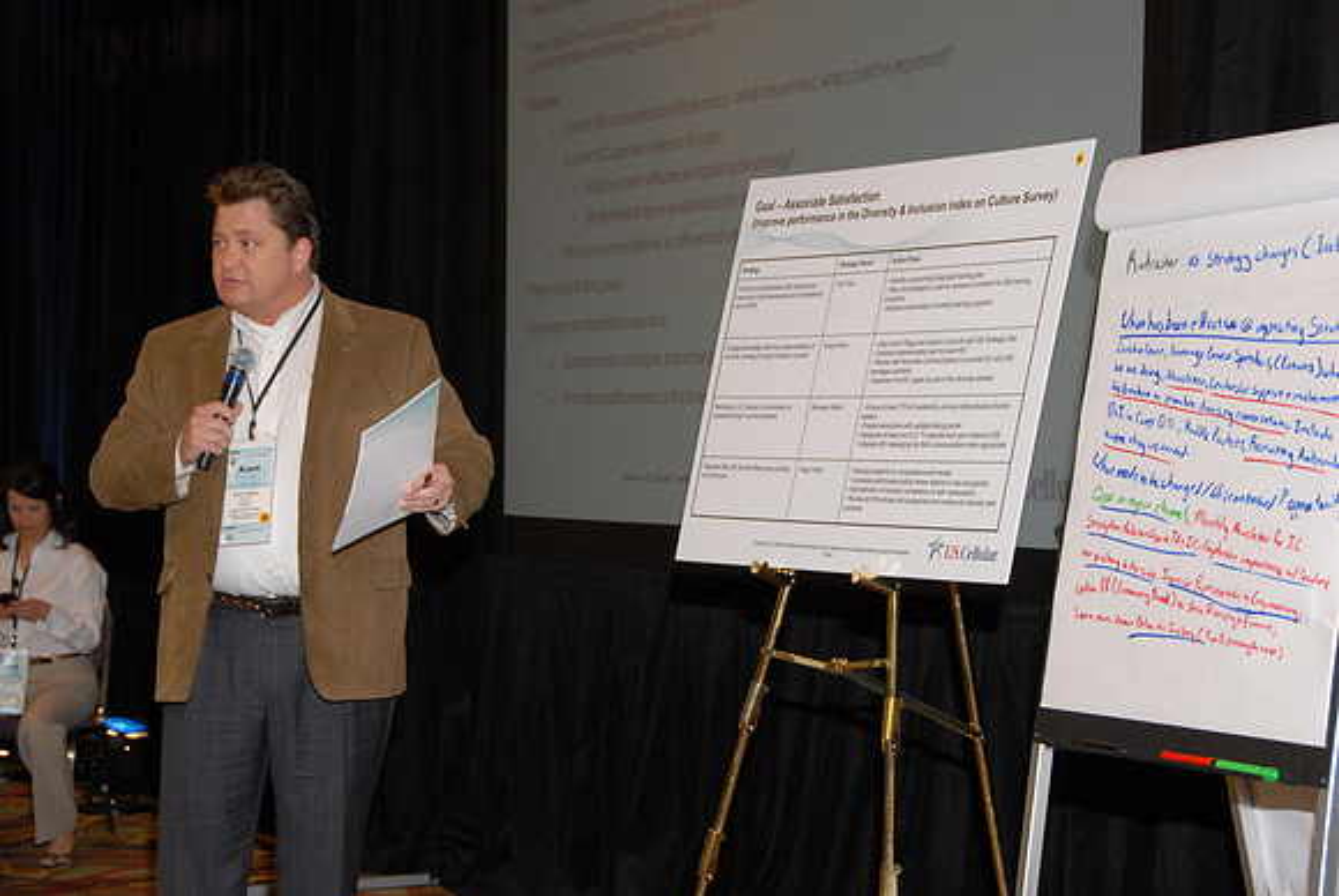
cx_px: 670
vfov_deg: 16.3
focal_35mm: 84
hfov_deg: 24.2
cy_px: 448
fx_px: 3127
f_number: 6.3
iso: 400
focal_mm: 56
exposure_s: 1/30
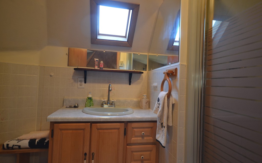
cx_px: 130
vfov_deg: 62.2
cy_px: 80
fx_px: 136
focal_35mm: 19
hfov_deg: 88.0
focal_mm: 12
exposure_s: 1/25
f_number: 4.5
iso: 800
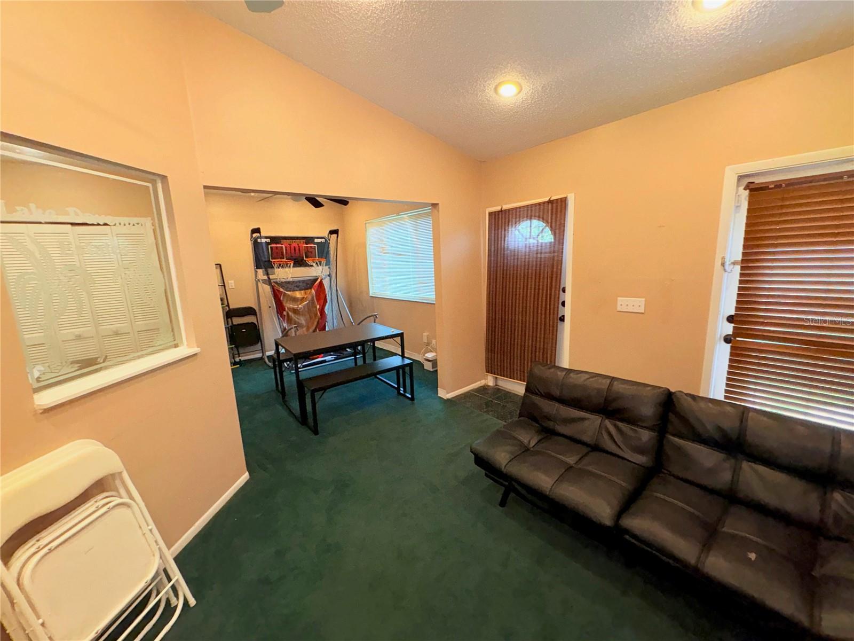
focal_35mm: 14
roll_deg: +1.8
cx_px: 427
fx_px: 345
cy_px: 320
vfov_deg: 85.7
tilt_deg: -11.0
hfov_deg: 102.1
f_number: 2.2
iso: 64
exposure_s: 1/60
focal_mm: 2.22
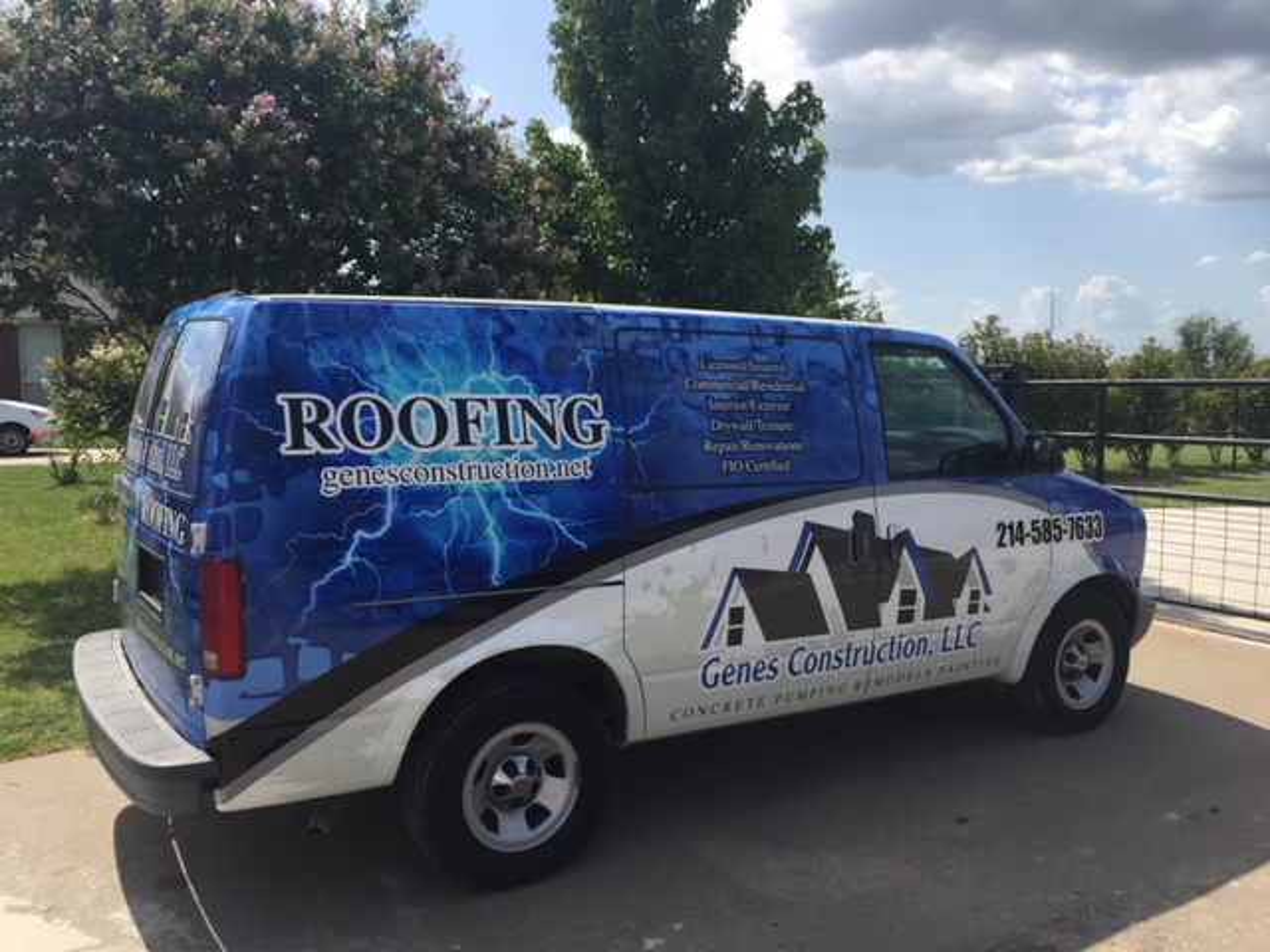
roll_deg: +1.8
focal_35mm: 29
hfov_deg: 61.7
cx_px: 635
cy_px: 476
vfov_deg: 48.2
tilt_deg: -4.2
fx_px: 1064
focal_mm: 4.15
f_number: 2.2
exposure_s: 1/1721
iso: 32
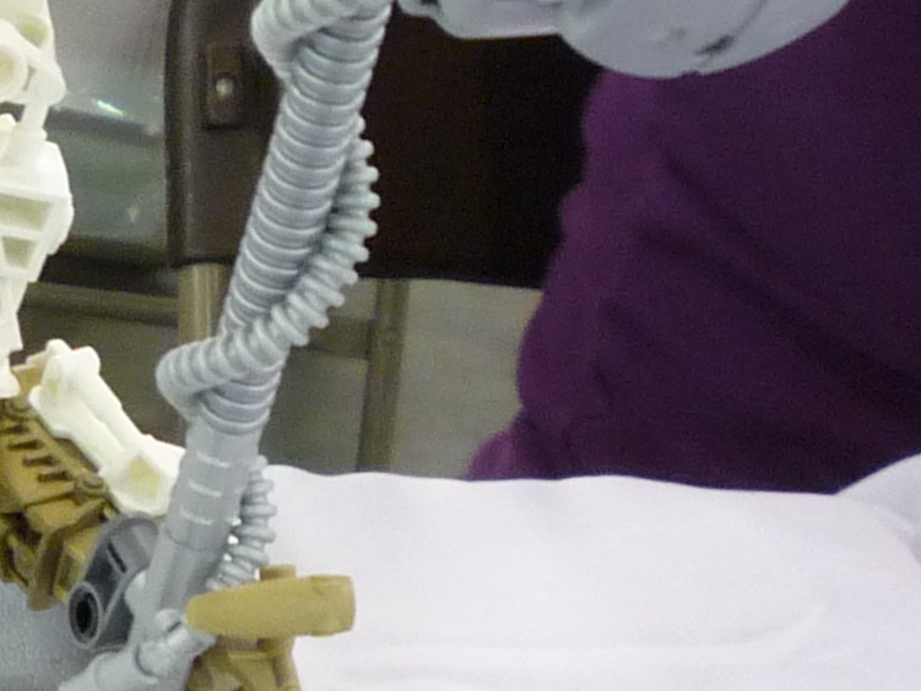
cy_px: 330
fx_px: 3700
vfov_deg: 10.7
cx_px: -558
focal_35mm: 139
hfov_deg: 13.2
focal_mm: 5.2
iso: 200
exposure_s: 1/10
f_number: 3.3
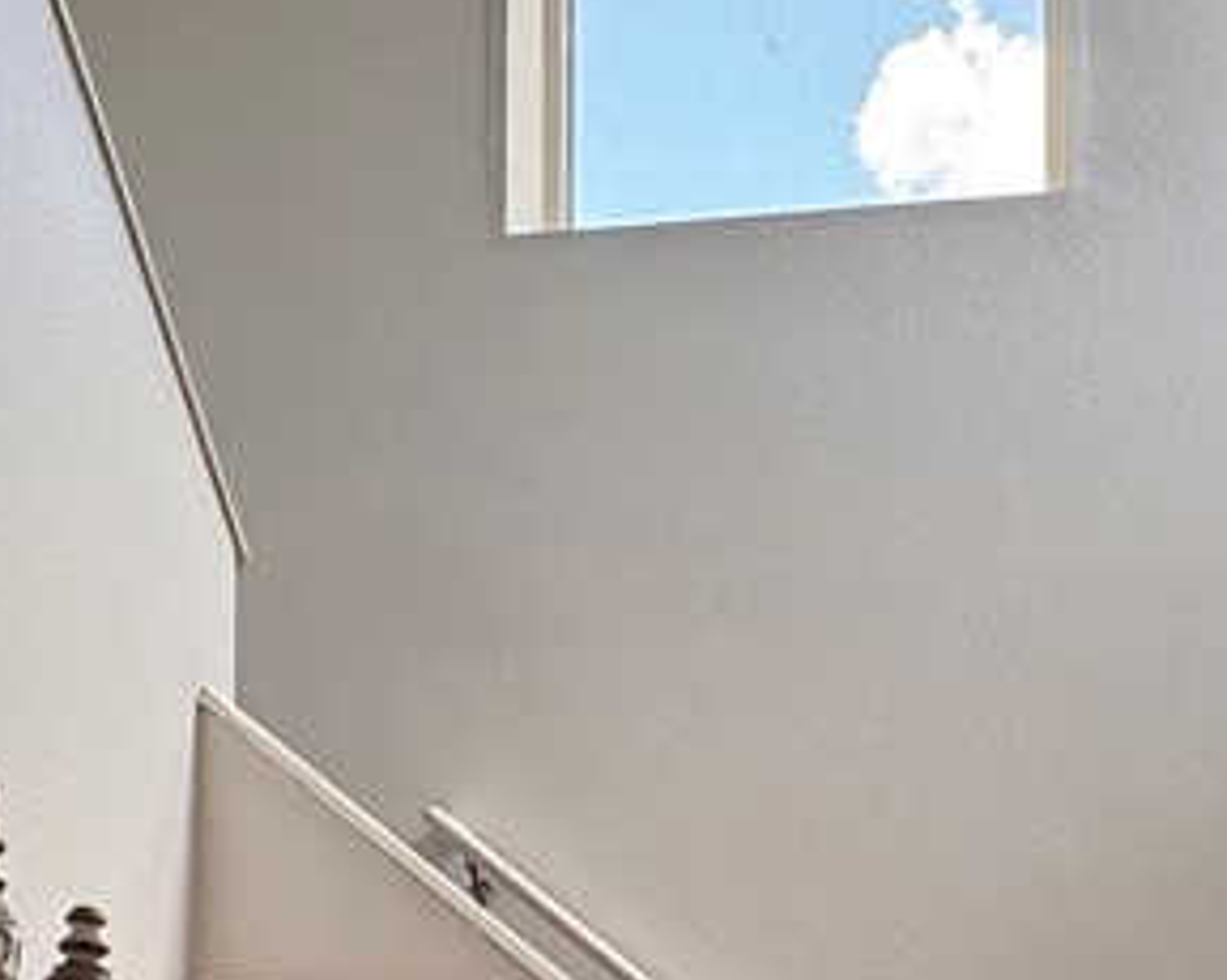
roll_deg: +0.1
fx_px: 2758
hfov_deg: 25.0
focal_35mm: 76
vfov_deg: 19.2
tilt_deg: +6.1
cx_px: 758
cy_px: 1125
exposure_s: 1/120
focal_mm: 2.22
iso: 50
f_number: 2.2
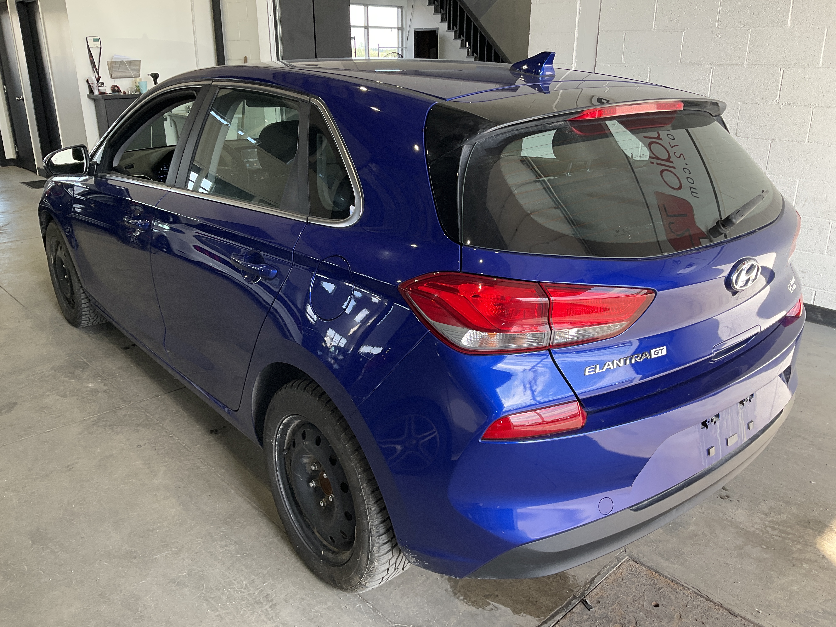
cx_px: 418
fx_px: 700
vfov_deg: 48.2
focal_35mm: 29
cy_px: 314
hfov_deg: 61.7
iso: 32
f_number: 1.8
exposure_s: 1/122
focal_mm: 3
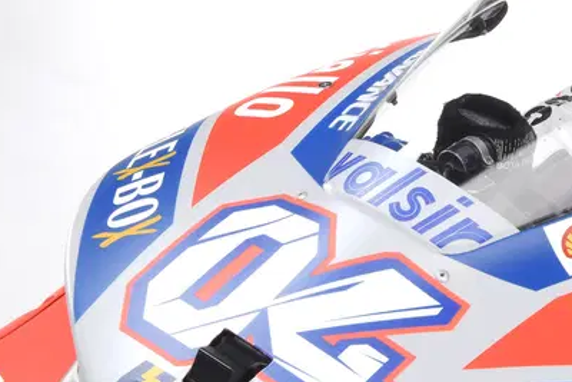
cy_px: 246
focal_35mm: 150
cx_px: 725
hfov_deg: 13.2
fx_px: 2384
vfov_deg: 9.2
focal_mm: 50
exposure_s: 1/200
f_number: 20
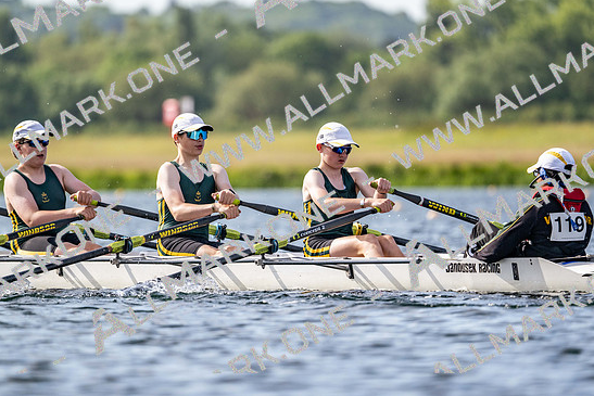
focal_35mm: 424
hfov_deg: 4.9
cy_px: 187
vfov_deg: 3.2
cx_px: 313
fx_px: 6997
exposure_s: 1/2500
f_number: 4.5
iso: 250
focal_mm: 400
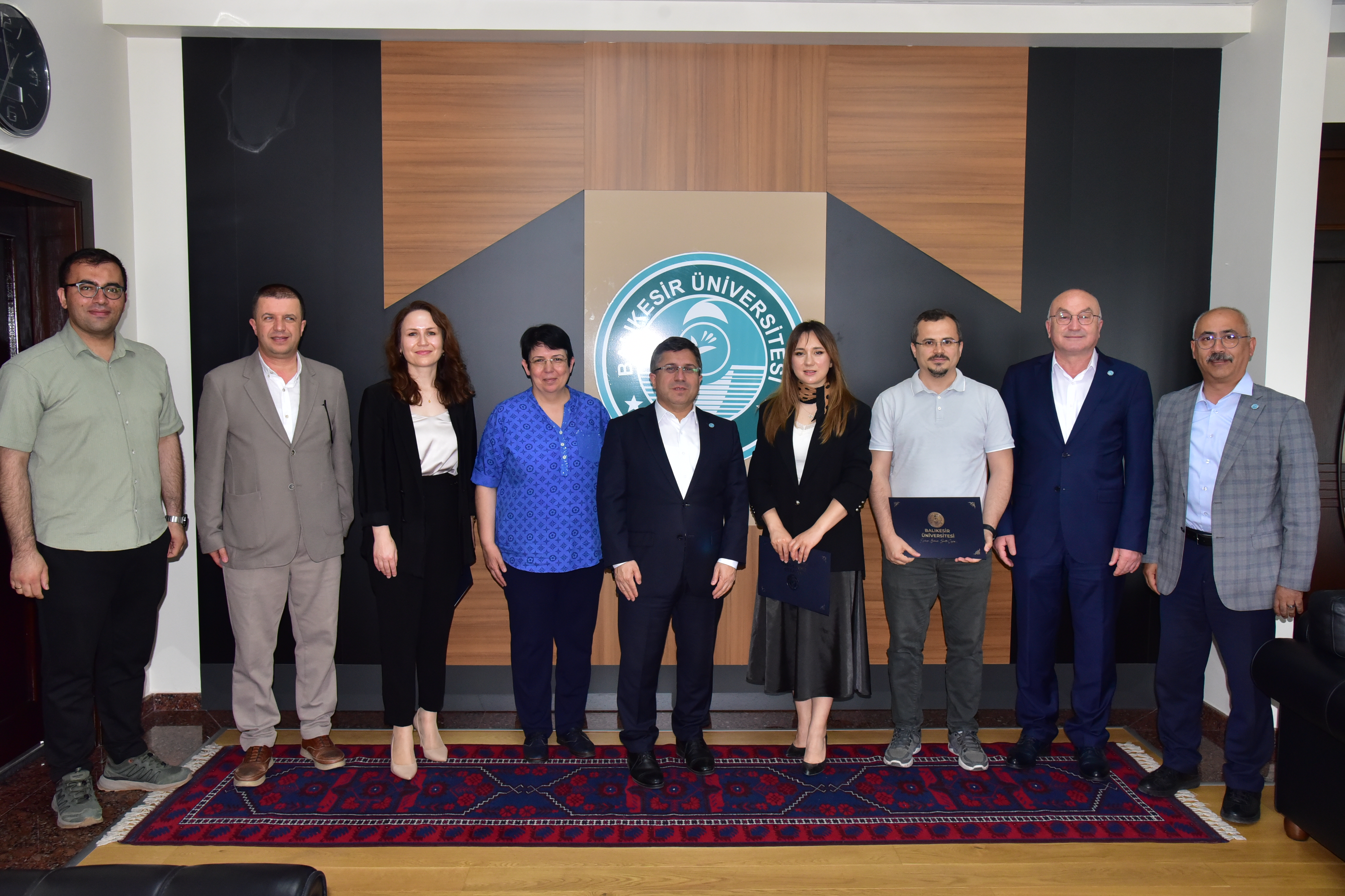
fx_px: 1121
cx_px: 672
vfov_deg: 43.6
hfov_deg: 61.9
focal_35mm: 30
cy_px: 448
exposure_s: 1/200
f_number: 6.3
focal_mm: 30
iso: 2500
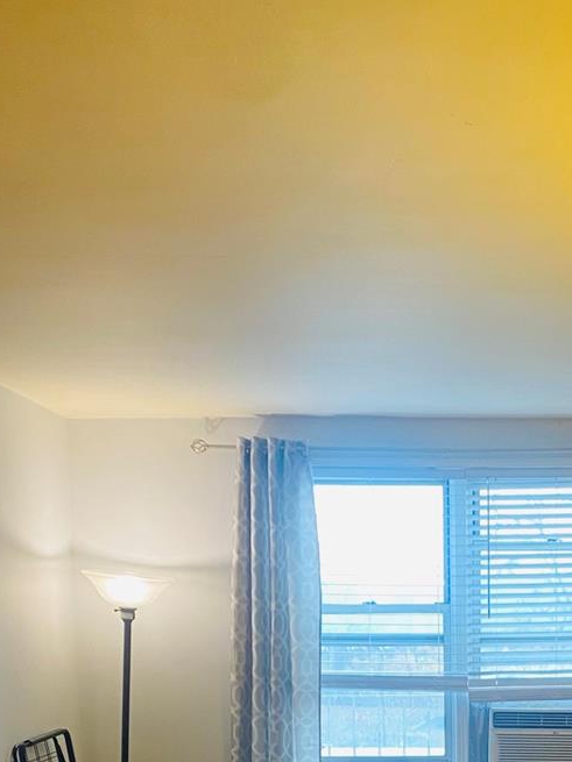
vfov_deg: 28.7
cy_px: 838
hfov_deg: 23.5
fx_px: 1344
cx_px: 488
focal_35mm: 61
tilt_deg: -7.9
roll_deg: +0.2
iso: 160
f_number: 1.8
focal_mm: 4.25
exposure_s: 1/60
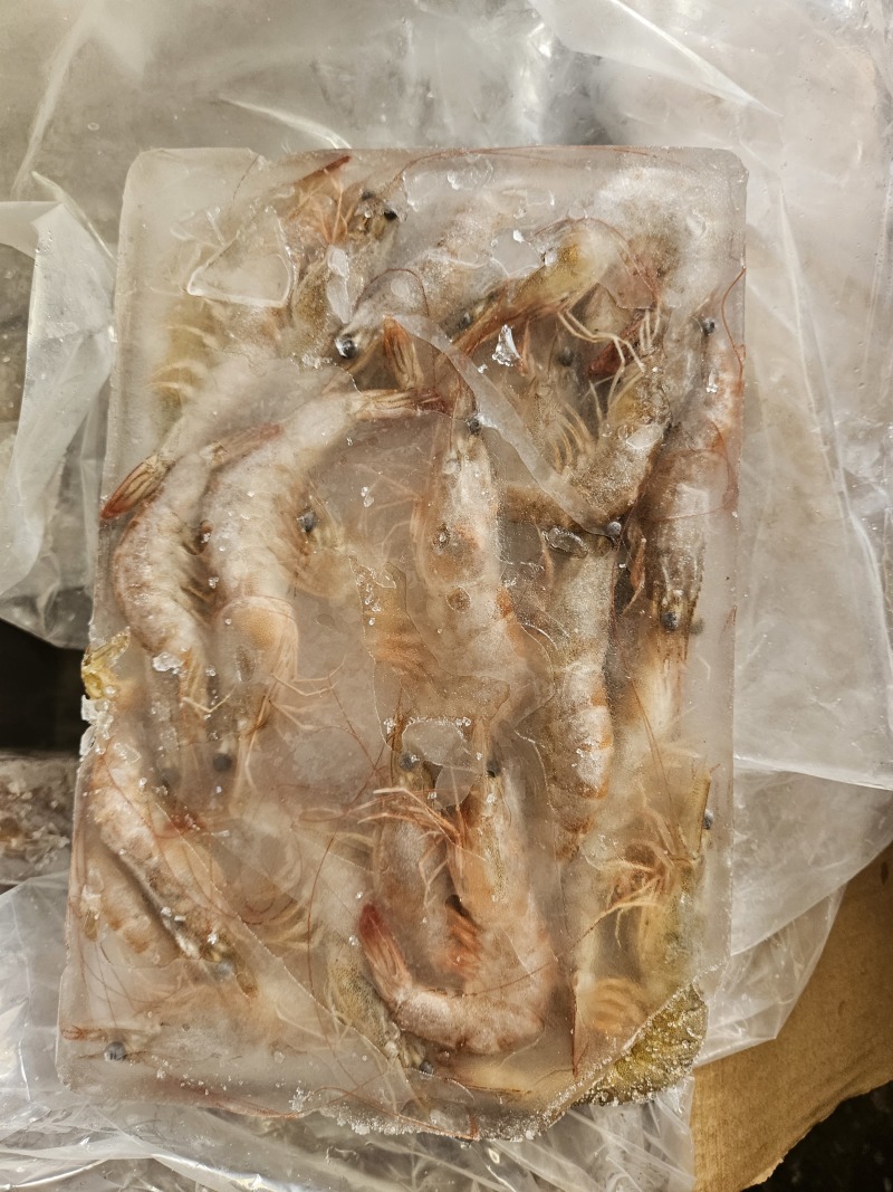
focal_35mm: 23
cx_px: 446
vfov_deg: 73.9
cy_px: 596
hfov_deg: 58.9
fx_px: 791
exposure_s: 1/100
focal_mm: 5.4
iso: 250
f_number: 1.8
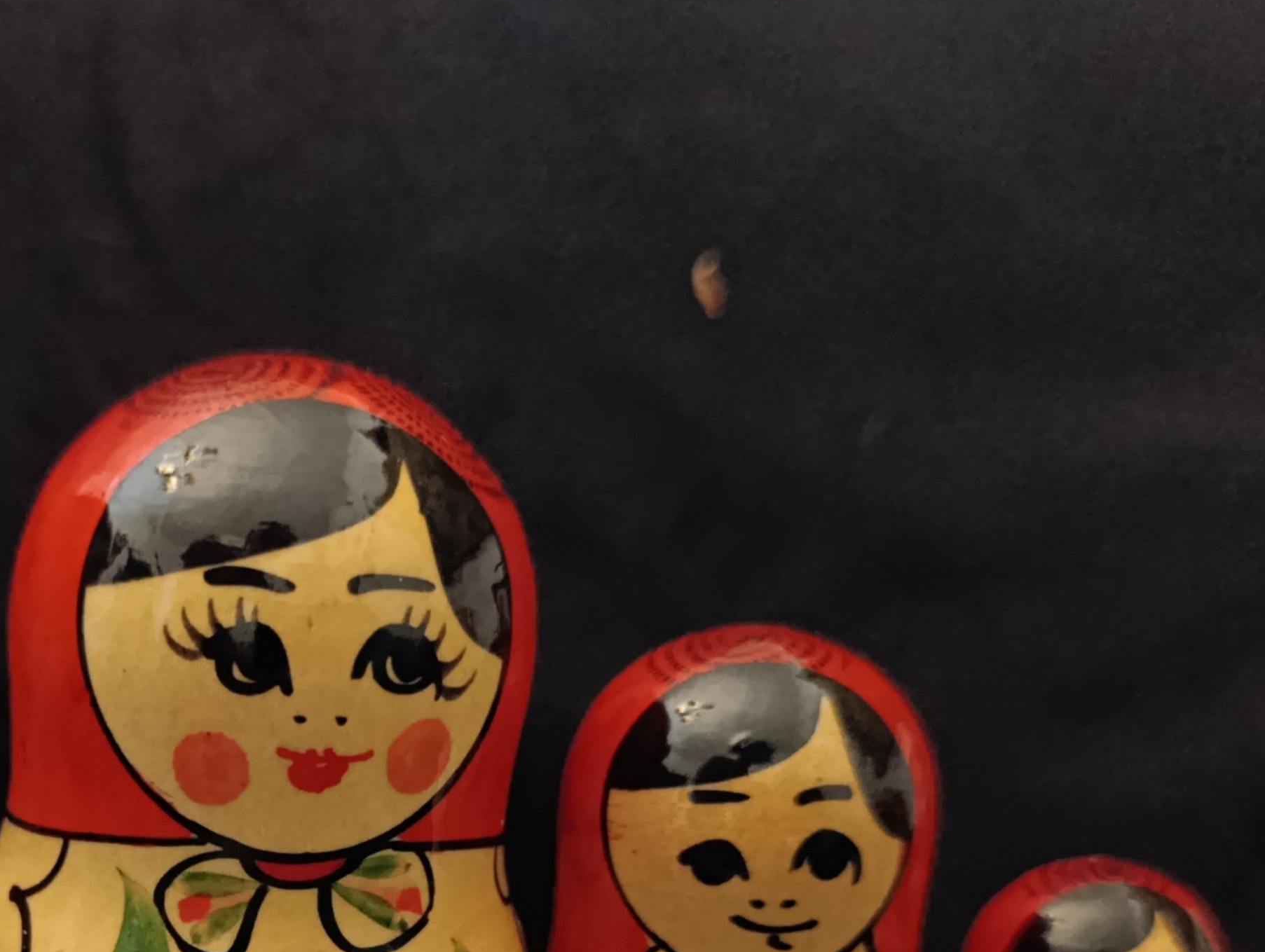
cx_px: 263
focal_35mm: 52
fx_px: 1903
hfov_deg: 35.6
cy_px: 943
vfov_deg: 26.6
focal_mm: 6.11
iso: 6856
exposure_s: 1/25
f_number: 1.65
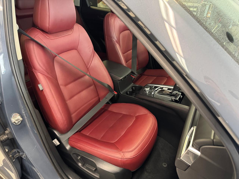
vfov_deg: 56.8
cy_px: 90
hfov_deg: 71.6
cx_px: 120
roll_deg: -1.6
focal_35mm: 24
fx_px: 166
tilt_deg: -31.7
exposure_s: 1/60
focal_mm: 6.76
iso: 640
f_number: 1.78
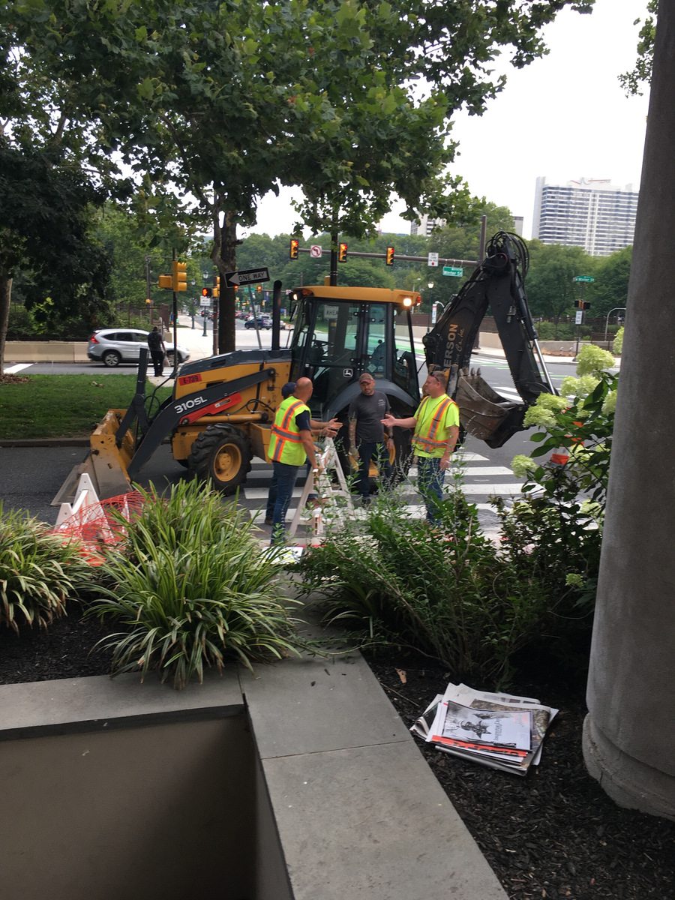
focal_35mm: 29
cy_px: 450
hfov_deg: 48.2
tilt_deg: -8.3
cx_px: 338
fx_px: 754
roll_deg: -0.8
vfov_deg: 61.7
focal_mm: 4.15
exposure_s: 1/223
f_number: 2.2
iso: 25
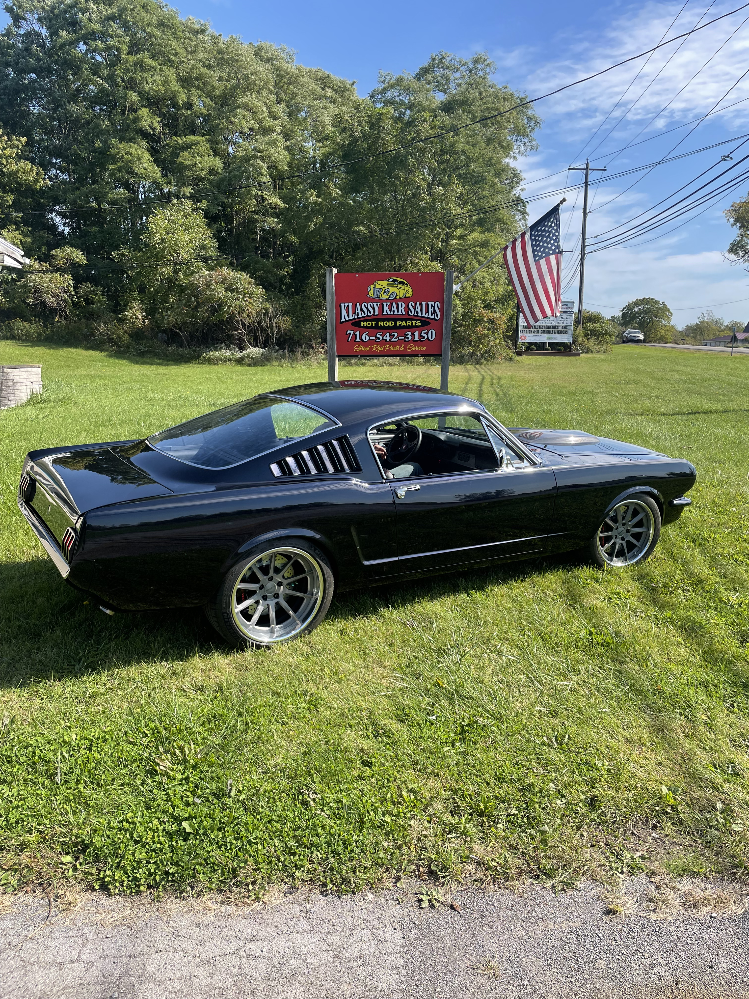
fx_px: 750
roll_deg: -0.4
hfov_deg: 53.1
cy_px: 500
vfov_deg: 67.3
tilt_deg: -10.8
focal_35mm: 26
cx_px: 374
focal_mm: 4.2
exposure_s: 1/1689
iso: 32
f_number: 1.6
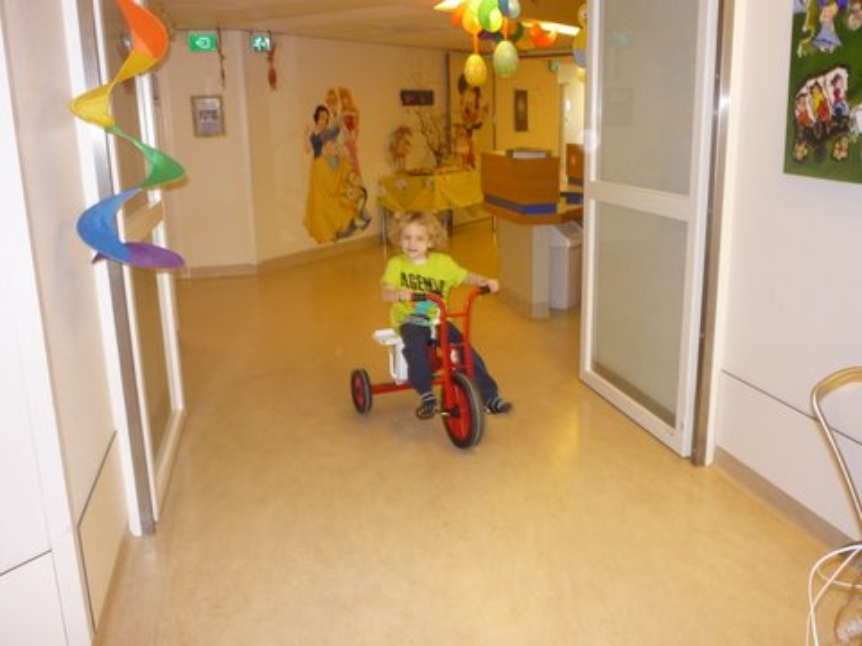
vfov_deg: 44.2
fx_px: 797
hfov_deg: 56.8
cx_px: 431
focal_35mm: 32
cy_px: 323
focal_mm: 5.2
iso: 250
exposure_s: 1/30
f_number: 3.3
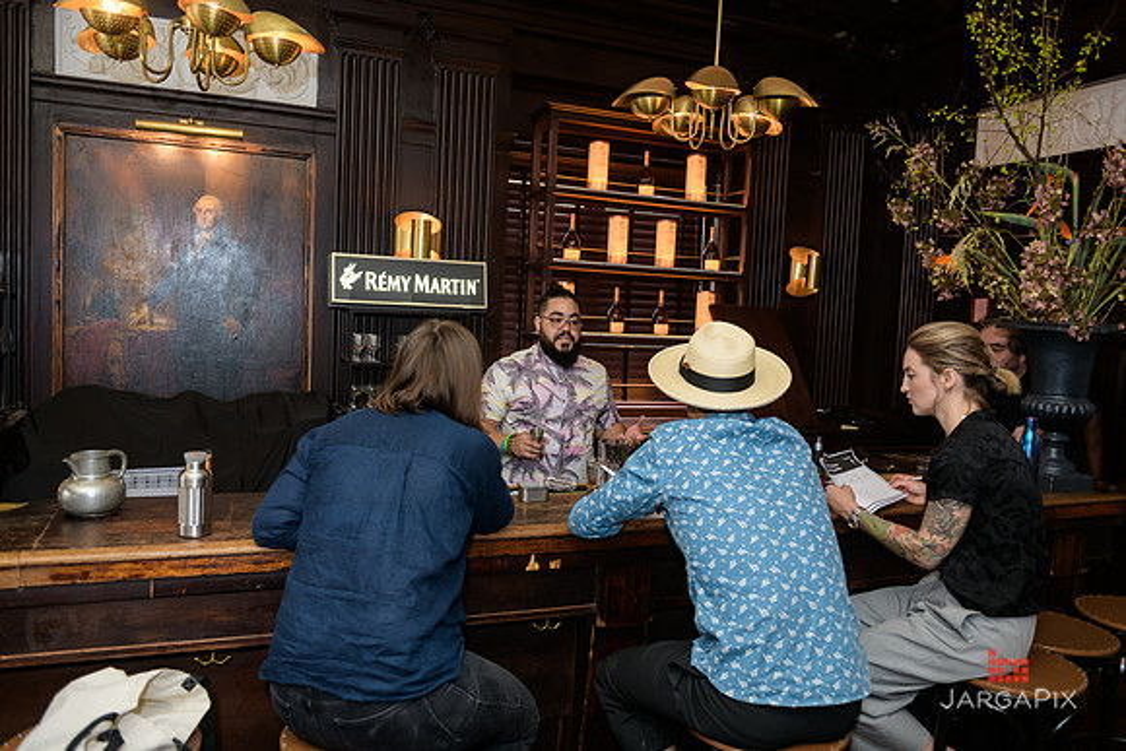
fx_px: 876
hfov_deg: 65.5
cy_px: 376
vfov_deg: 46.4
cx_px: 563
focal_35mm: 28
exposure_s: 1/100
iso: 1000
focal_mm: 28
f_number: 3.2
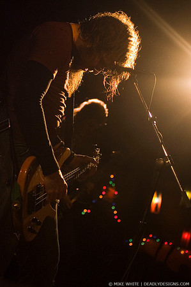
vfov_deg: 26.0
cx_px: 96
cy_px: 144
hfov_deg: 17.5
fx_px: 622
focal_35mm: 78
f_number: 2.8
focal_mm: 52
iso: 800
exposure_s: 1/100
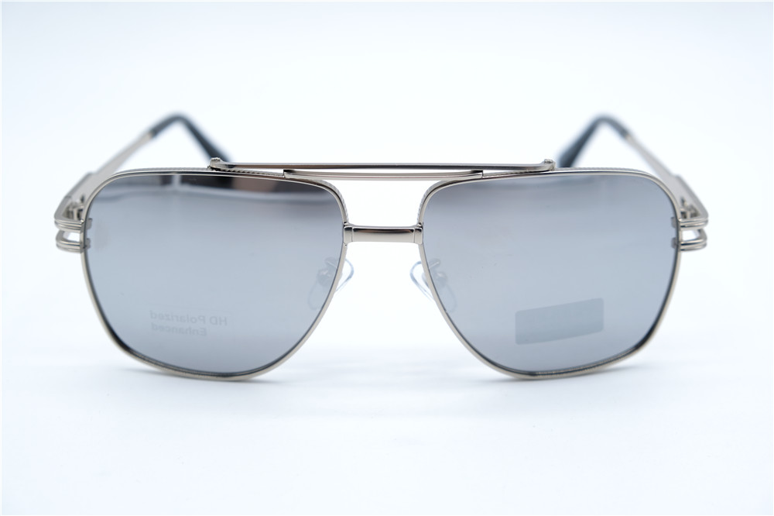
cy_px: 258
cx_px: 387
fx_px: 1268
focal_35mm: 59
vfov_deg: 23.0
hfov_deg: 33.9
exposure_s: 1/210
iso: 160
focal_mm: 39
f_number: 5
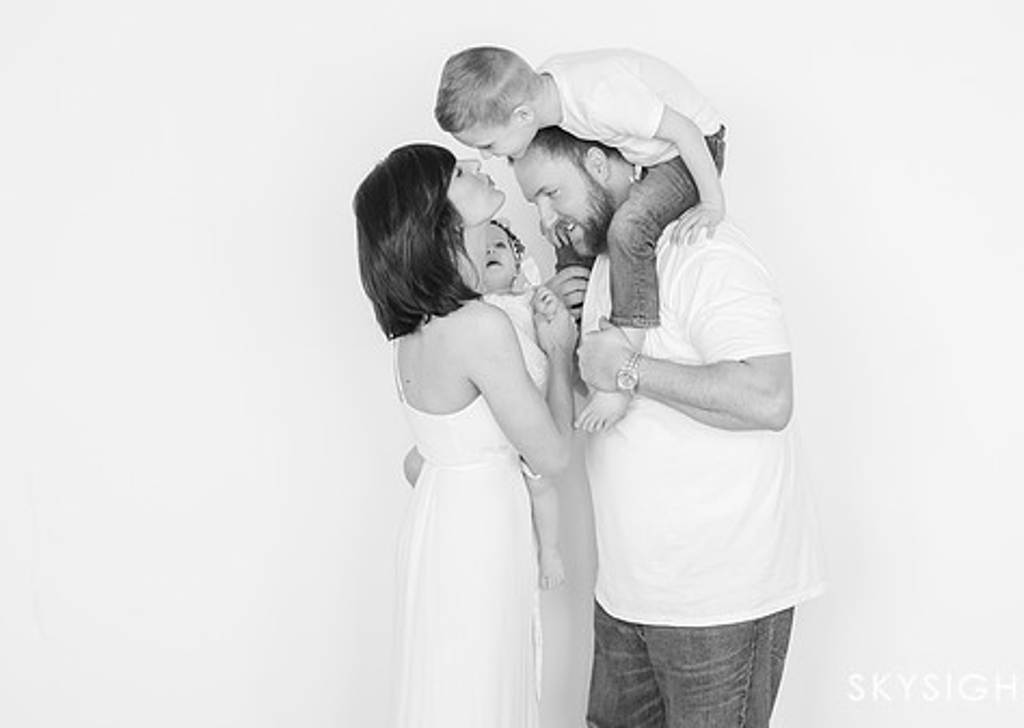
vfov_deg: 21.8
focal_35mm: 65
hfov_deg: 30.3
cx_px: 585
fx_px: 1887
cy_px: 296
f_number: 4
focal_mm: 50
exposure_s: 1/160
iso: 500
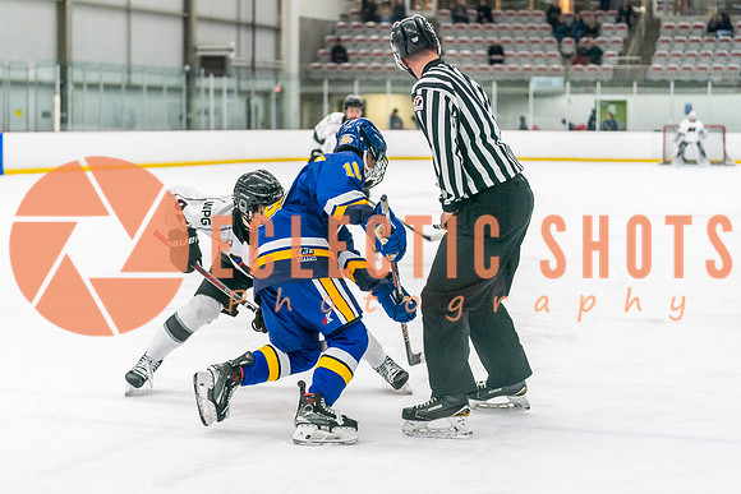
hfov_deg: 24.6
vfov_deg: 16.6
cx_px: 307
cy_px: 220
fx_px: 1698
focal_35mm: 82
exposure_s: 1/1250
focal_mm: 70
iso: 3200
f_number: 2.8
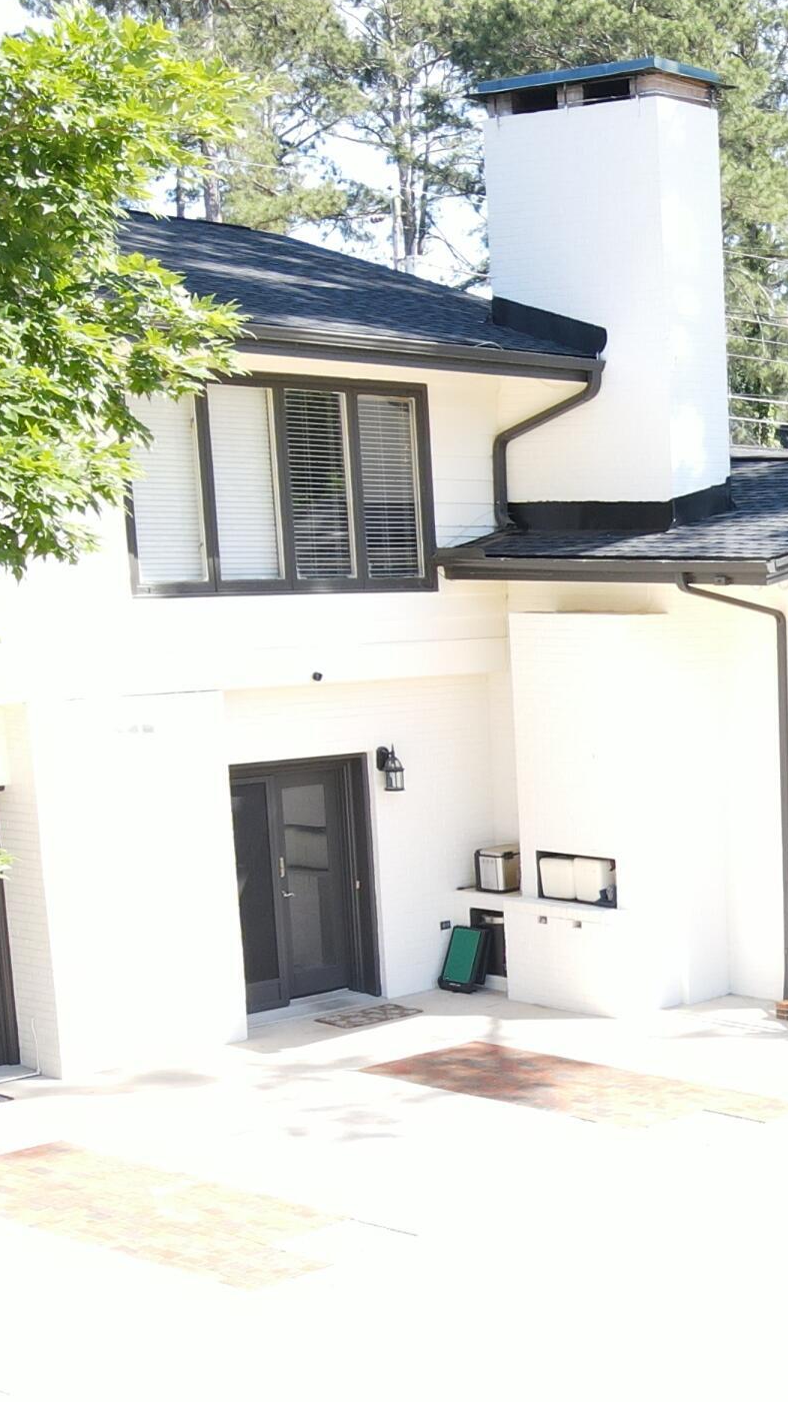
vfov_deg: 36.6
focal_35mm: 56
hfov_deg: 19.5
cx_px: 1074
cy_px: 985
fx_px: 2080
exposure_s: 1/100
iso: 100
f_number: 2.8
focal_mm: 4.5
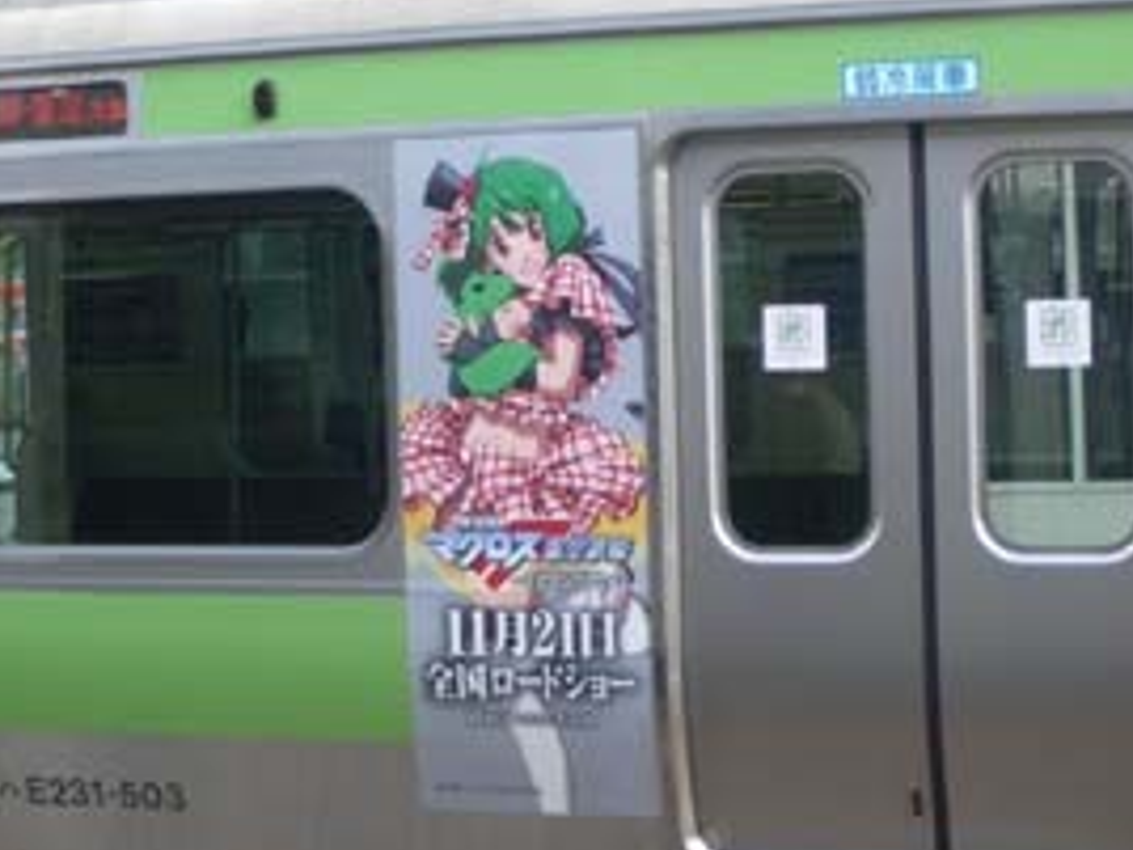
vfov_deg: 17.2
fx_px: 2815
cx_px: 364
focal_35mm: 86
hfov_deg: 22.6
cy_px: 478
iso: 64
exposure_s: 1/80
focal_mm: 6.3
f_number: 3.5
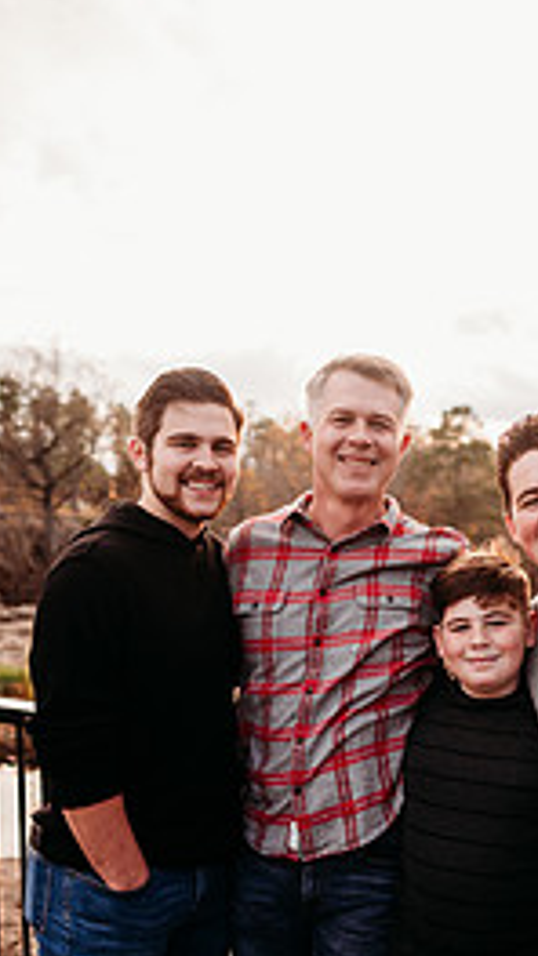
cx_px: 393
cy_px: 672
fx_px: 1090
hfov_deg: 27.4
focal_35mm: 43
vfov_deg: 46.2
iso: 125
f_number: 2.2
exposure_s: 1/400
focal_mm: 24
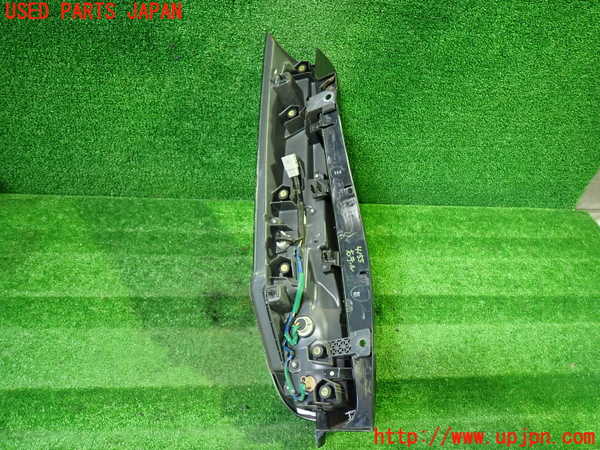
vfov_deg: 54.9
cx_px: 300
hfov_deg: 69.4
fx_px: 433
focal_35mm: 25
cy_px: 225
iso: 500
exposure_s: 1/30
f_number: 2
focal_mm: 4.5
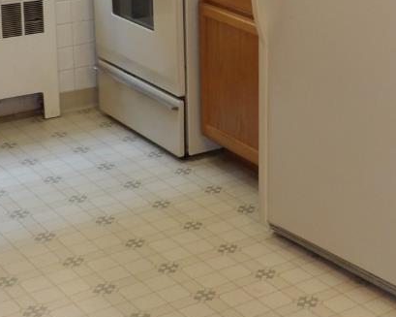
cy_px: 24
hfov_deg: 21.8
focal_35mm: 86
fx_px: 1008
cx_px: 342
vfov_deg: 17.6
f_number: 3.2
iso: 200
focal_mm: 4.3
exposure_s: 1/33
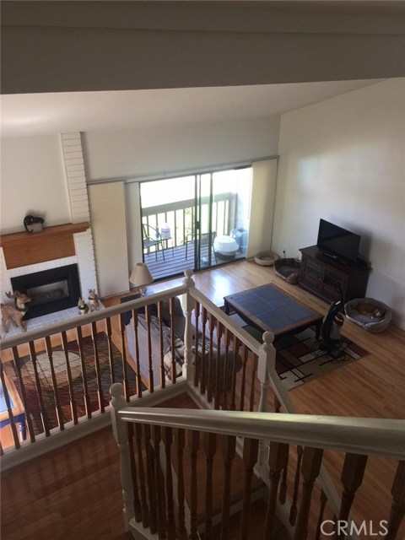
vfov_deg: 61.7
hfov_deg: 48.2
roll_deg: -1.0
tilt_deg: -27.3
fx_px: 452
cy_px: 270
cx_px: 202
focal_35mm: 29
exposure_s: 1/30
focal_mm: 4.15
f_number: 2.2
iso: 32
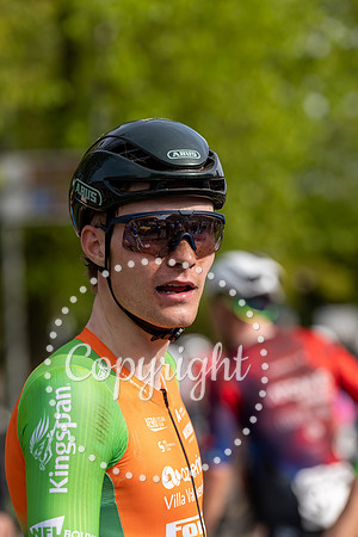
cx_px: 179
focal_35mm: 142
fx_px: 2118
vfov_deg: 14.4
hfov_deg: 9.7
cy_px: 268
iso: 160
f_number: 4
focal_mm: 142
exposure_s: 1/1000
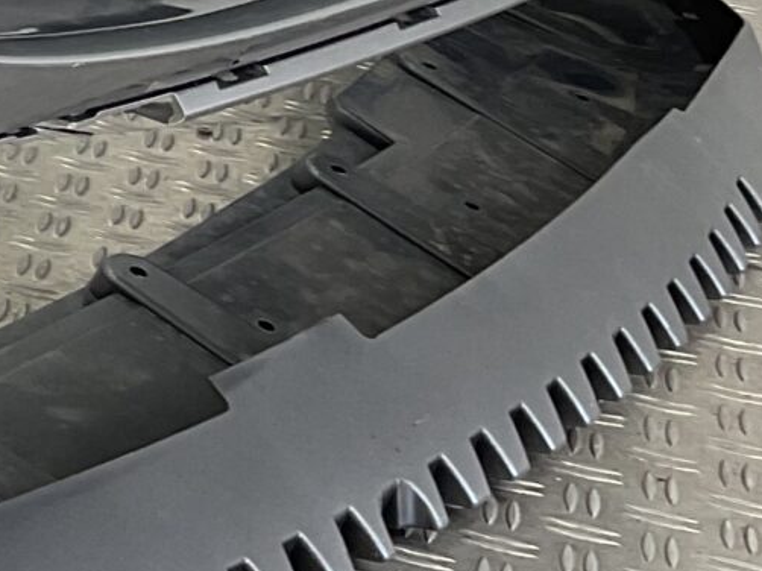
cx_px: -955
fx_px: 3256
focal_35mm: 148
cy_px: -50
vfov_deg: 9.9
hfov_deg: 11.5
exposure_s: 1/116
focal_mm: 3
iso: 16
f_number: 1.8
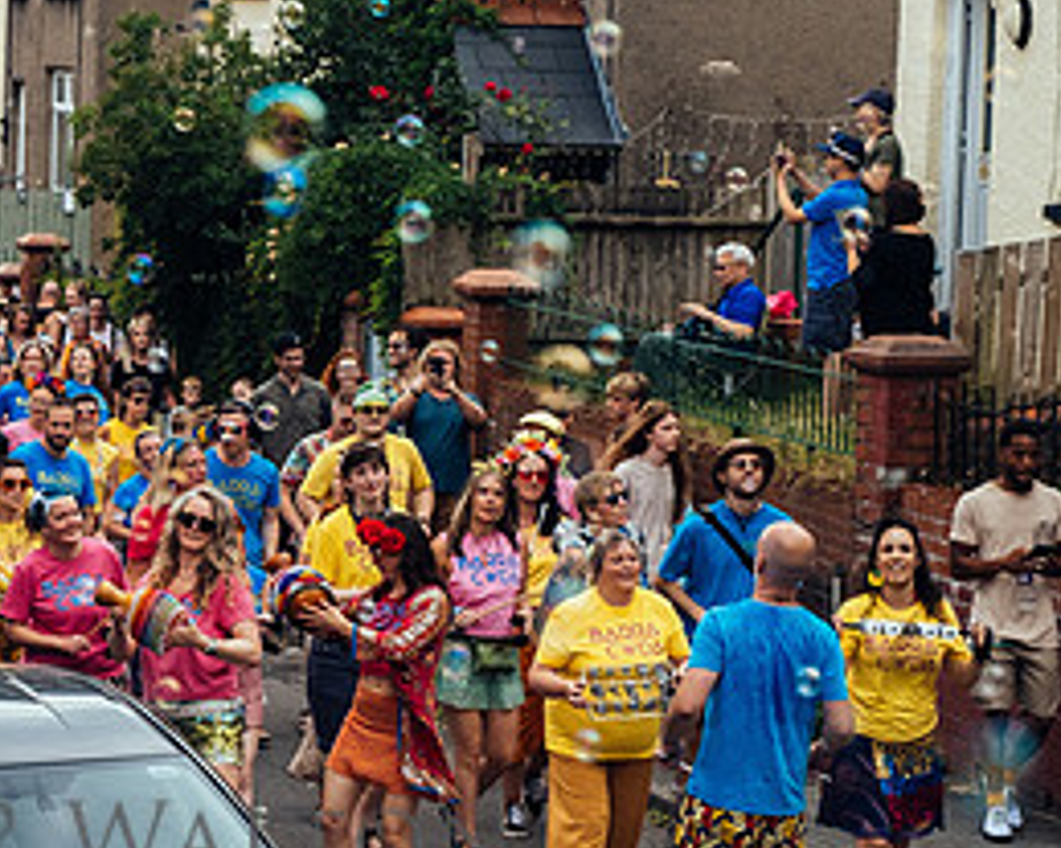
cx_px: -41
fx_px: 3955
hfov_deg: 15.0
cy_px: 375
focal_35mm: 126
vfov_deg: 12.2
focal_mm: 40.1
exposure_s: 1/800
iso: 800
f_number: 3.2
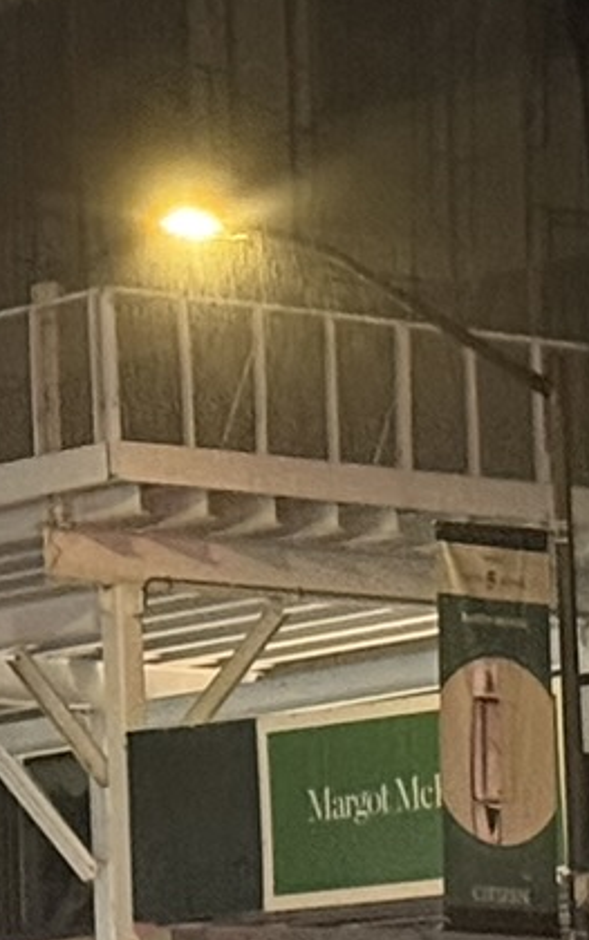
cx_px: 598
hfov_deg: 5.3
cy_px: 1632
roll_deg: +2.2
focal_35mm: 248
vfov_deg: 8.2
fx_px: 6361
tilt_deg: -1.4
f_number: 1.78
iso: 640
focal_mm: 6.76
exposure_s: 1/30
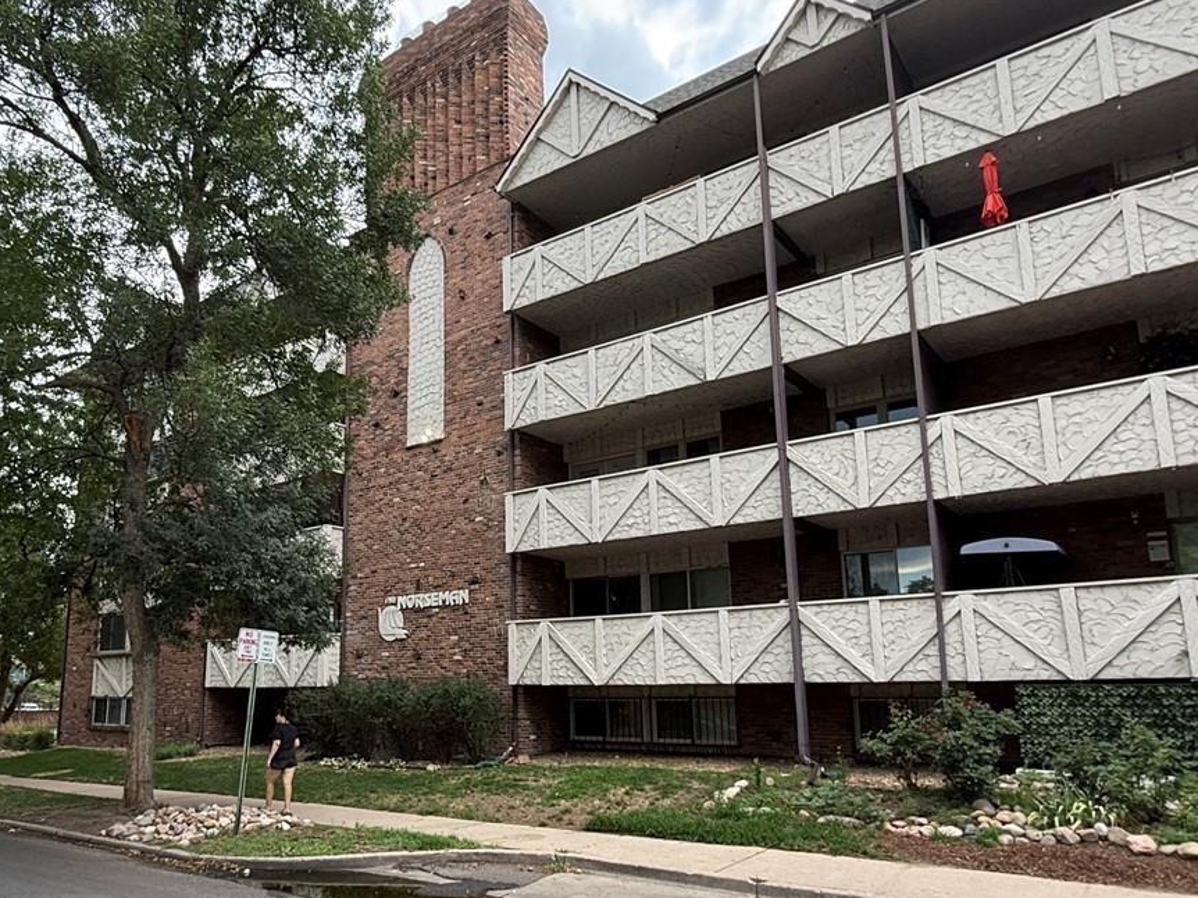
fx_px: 900
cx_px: 453
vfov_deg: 52.7
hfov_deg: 66.4
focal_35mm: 26
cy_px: 530
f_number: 2.2
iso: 64
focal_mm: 2.22
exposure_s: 1/99
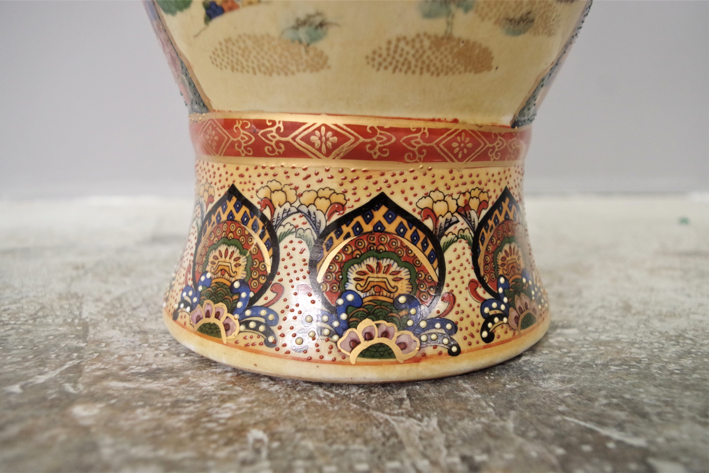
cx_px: 354
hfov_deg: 67.4
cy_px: 236
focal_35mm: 27
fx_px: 532
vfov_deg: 47.9
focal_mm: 18
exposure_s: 1/50
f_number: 3.5
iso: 3200
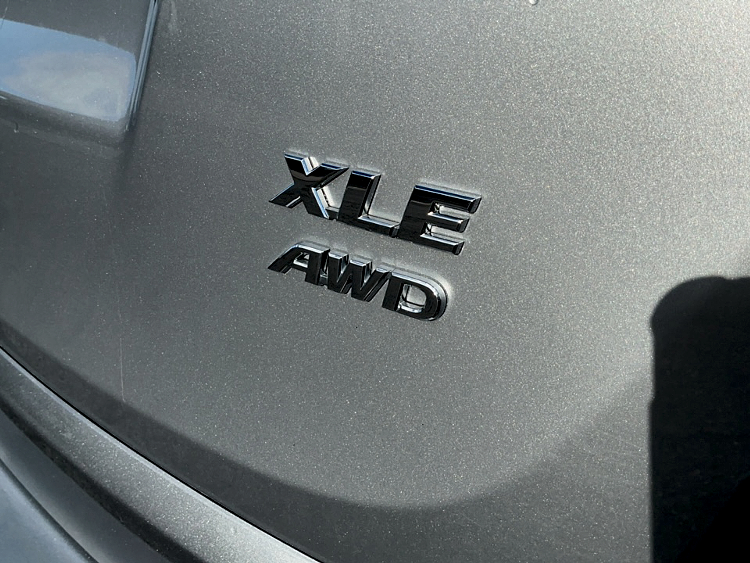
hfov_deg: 60.0
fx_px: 650
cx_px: 375
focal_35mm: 30
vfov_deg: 46.8
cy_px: 282
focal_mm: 3
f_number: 1.8
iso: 25
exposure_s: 1/1848
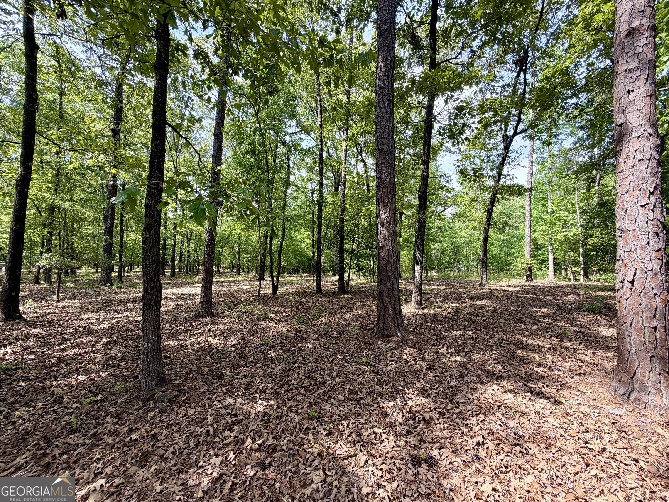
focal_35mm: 14
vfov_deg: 85.7
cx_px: 334
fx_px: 271
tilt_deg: +3.4
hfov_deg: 102.1
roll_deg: -2.5
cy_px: 251
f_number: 2.2
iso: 40
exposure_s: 1/228
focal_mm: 2.22
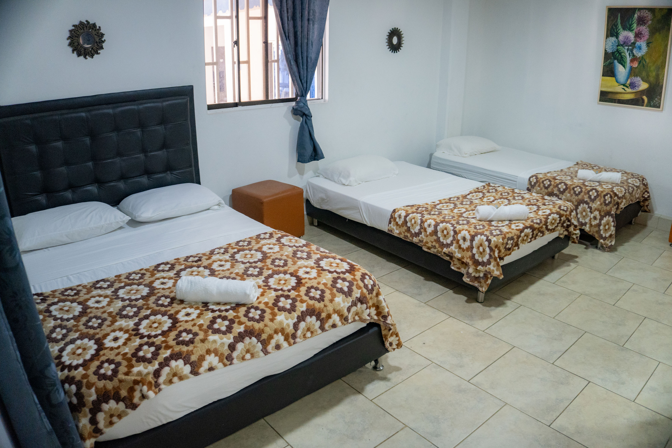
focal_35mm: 24
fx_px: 455
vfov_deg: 52.4
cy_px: 224
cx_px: 336
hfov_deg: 72.9
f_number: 3.5
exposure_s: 1/80
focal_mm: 16
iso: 1250
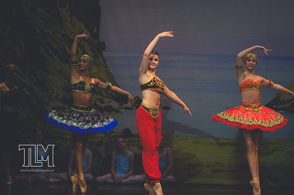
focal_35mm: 300
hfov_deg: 6.9
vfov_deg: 4.6
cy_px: 98
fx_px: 2449
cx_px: 147
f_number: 2.8
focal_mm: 200
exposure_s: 1/500
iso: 800
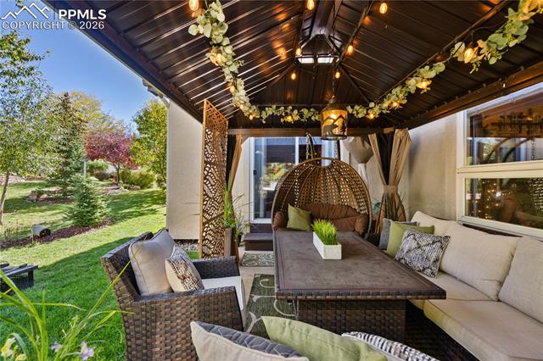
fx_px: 241
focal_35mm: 16
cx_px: 272
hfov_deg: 96.8
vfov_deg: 73.7
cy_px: 180
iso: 100
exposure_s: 1/3
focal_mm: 16
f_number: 6.3
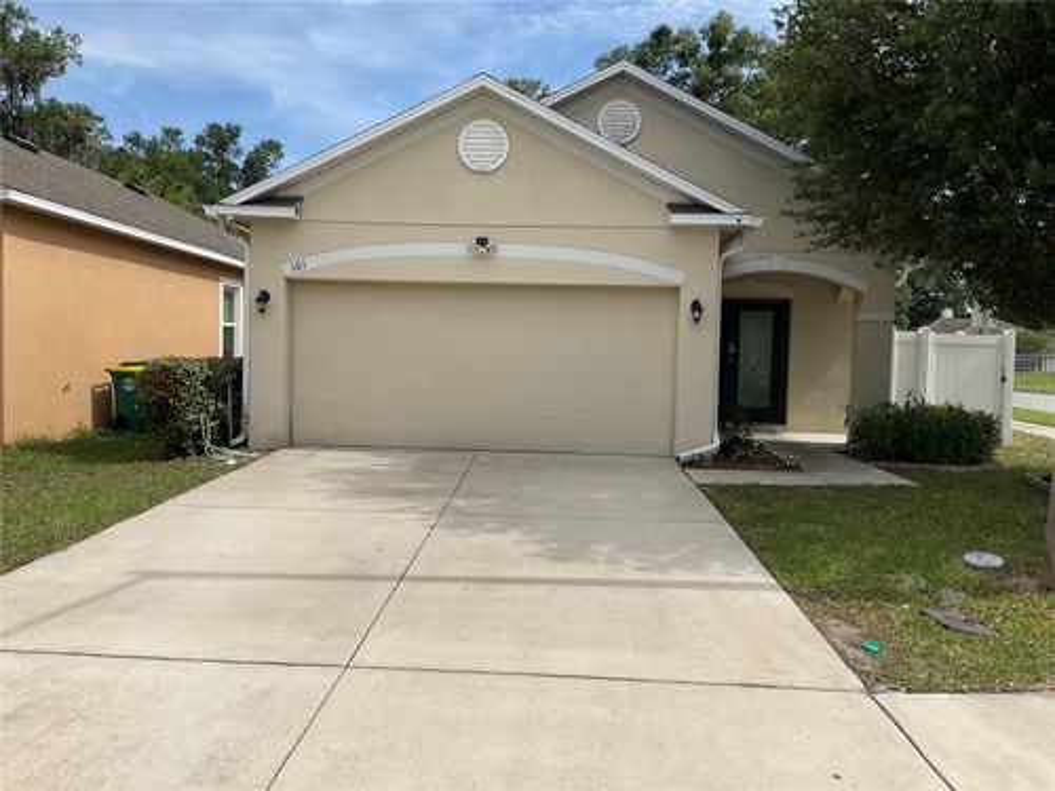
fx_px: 884
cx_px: 528
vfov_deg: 48.2
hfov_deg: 61.7
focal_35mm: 29
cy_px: 396
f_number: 1.8
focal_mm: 3
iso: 16
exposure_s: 1/2801
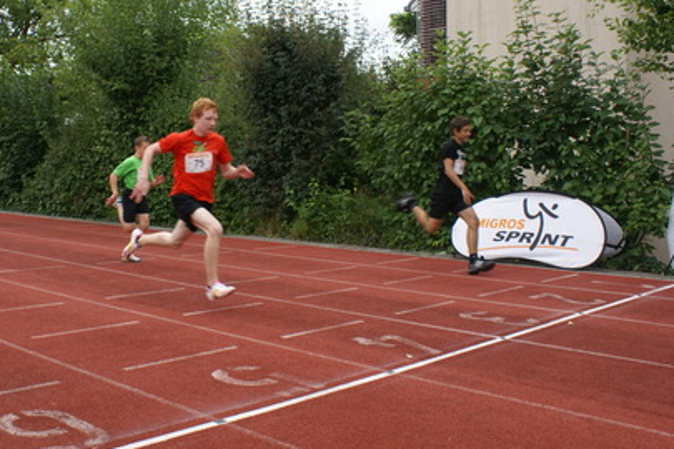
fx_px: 749
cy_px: 175
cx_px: 245
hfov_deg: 47.9
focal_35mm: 40
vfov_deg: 33.3
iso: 100
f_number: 5.6
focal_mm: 20
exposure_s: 1/250
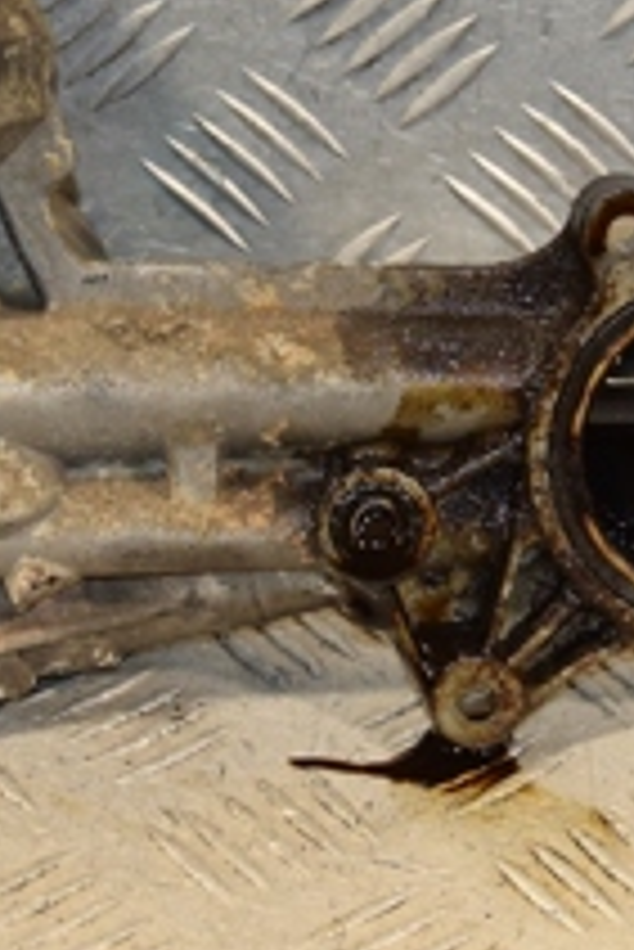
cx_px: 535
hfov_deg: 6.7
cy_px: 162
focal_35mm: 205
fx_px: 5393
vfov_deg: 10.0
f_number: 5.6
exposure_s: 1/200
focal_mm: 45
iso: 800
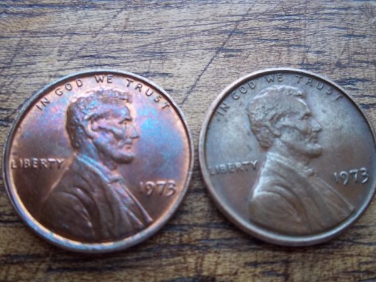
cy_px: 141
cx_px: 188
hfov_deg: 51.4
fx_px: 391
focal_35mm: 36
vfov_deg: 39.7
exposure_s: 1/60
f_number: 3.1
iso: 80
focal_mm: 6.5
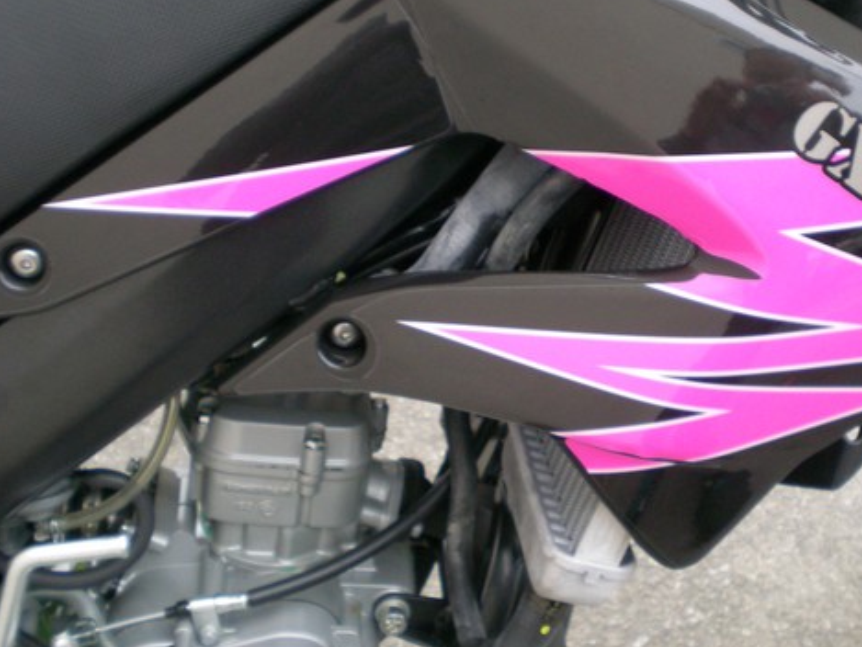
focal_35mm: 60
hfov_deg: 32.0
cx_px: 537
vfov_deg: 24.4
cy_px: 307
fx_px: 1494
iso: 200
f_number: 3.5
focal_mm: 7.4
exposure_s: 1/30
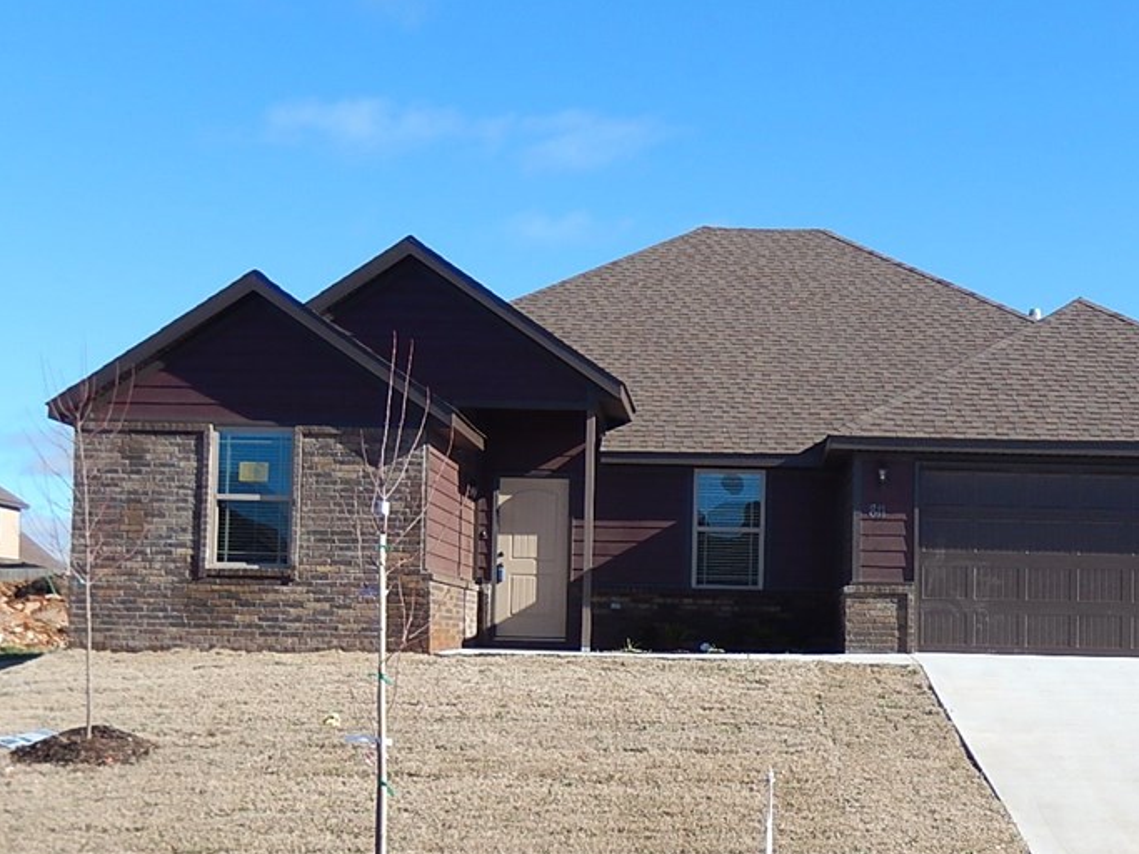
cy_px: 582
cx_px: 719
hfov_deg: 35.3
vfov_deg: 26.8
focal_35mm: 54
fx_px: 1776
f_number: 4
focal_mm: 6.5
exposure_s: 1/640
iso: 125
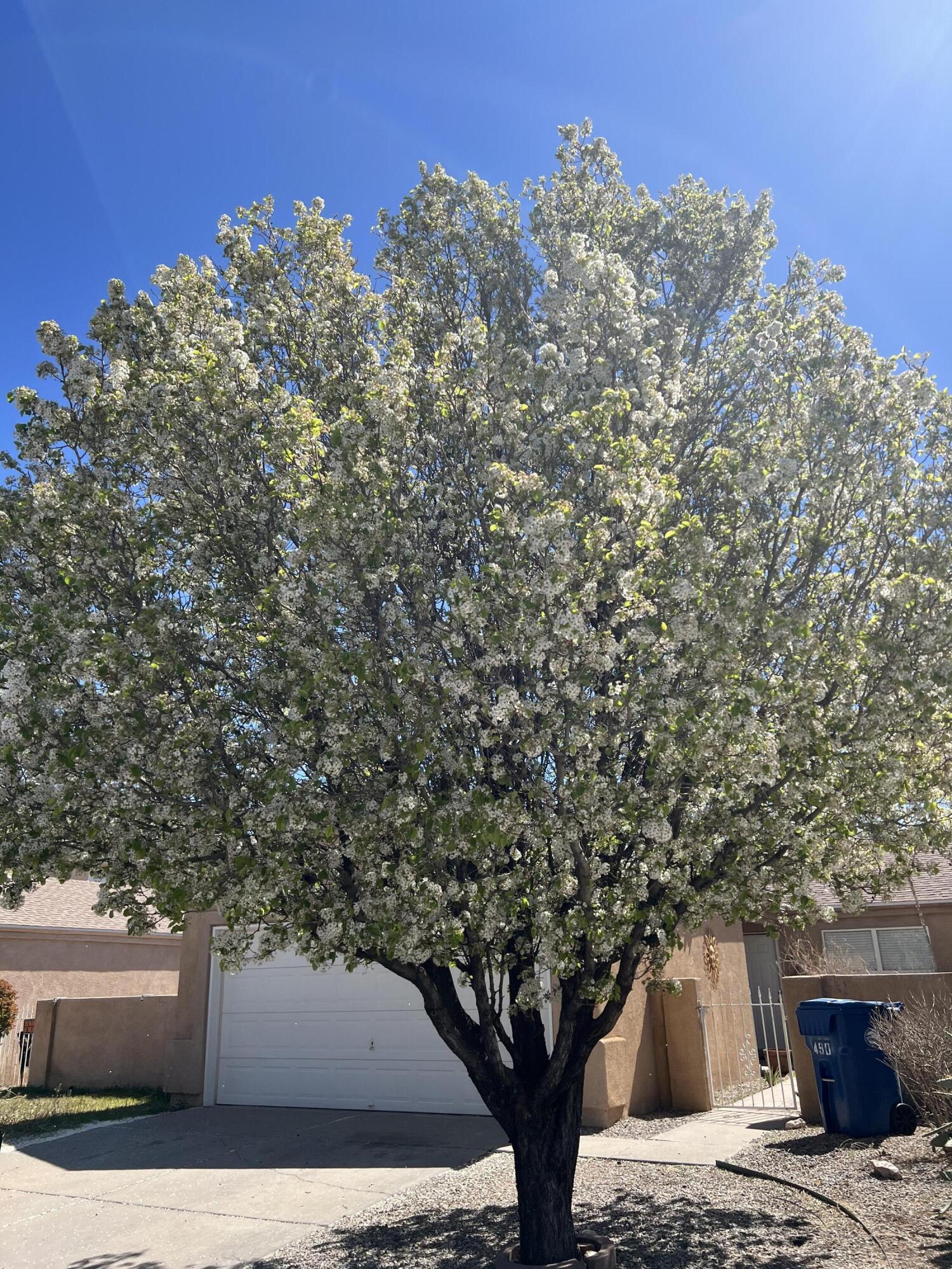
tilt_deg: +20.8
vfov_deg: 67.3
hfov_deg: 53.1
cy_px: 634
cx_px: 476
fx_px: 953
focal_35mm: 26
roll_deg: +0.8
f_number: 1.5
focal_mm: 5.7
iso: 50
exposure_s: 1/3356
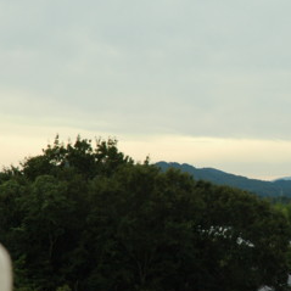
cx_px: 317
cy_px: 181
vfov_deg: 7.8
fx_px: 2130
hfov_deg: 7.8
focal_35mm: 224
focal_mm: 70
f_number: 10
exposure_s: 1/200
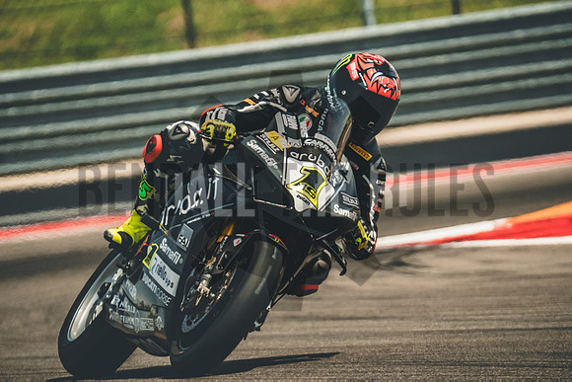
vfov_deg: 2.3
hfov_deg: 3.4
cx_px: 286
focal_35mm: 600
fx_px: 9535
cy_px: 191
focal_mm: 400
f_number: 5.6
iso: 1250
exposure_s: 1/2500
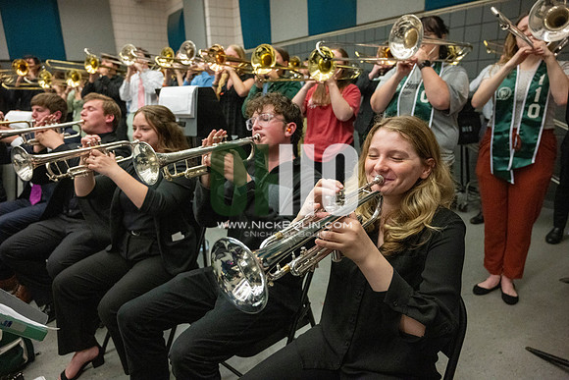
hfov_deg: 73.7
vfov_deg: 53.2
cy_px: 190
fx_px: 379
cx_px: 284
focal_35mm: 24
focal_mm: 24
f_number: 4
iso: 10000
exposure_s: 1/500
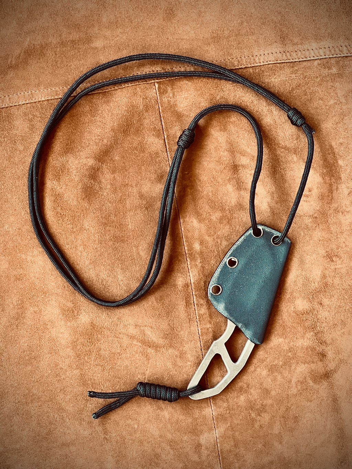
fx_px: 1044
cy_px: 234
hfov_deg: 19.1
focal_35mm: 77
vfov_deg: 25.3
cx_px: 176
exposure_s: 1/60
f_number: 2.8
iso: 640
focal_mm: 9
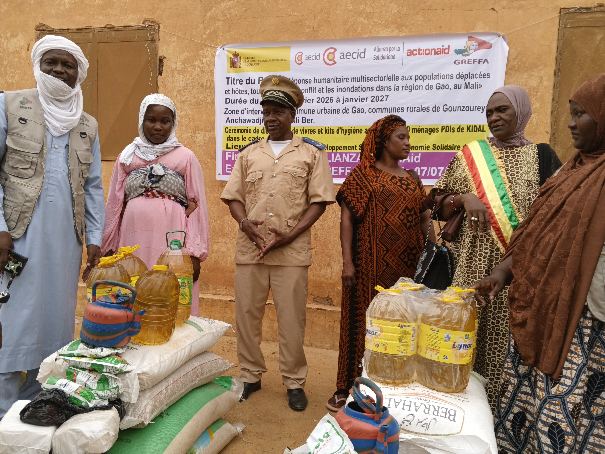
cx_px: 302
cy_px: 227
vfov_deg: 58.9
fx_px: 402
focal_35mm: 23
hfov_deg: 73.9
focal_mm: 4.09
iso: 50
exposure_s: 1/323
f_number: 1.6
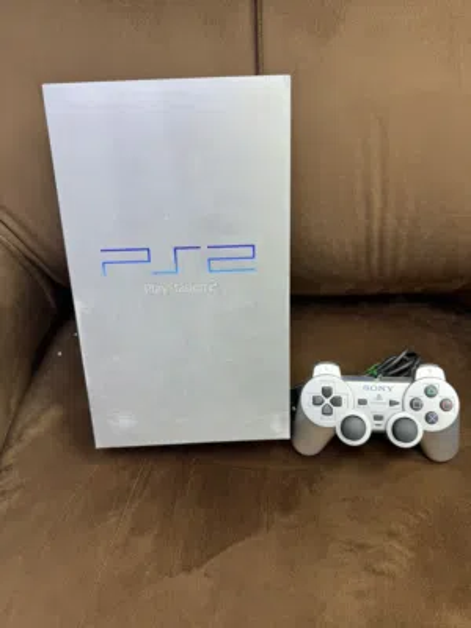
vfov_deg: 71.6
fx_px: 435
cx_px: 236
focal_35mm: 24
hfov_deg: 56.8
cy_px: 314
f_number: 1.78
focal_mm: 6.76
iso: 64
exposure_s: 1/100
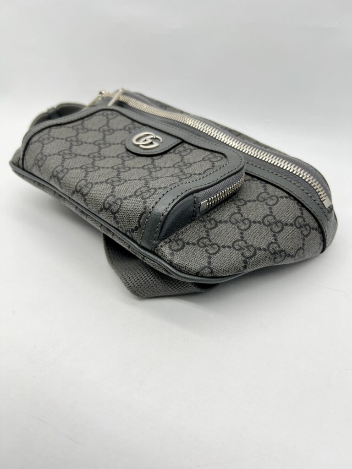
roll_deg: +0.2
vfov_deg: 67.3
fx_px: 353
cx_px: 176
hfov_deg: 53.1
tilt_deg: -32.7
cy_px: 234
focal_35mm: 26
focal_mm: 5.7
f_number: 1.5
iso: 32
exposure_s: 1/127
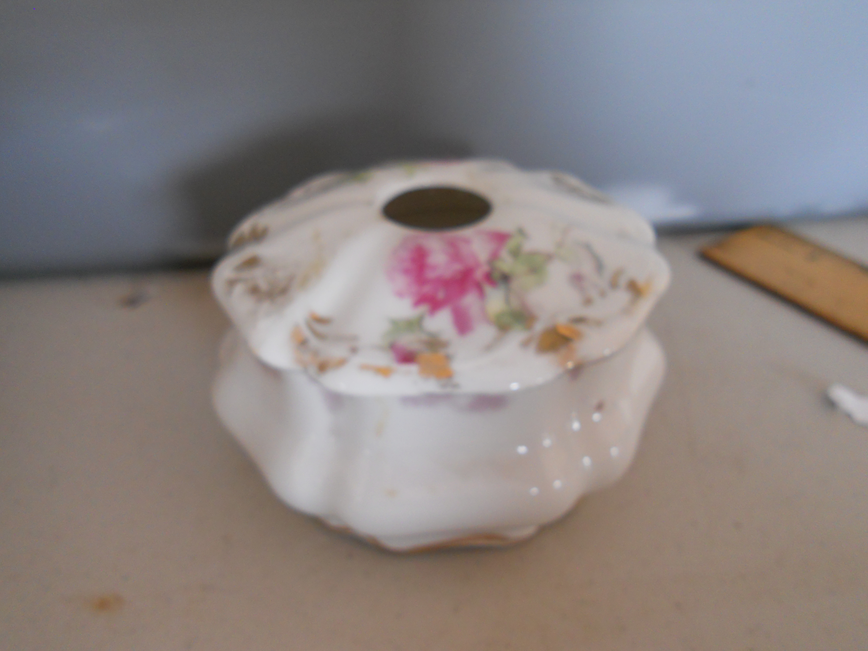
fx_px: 802
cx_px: 434
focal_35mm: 32
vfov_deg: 44.2
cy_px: 326
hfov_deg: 56.8
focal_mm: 5.8
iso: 250
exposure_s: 1/30
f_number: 3.5
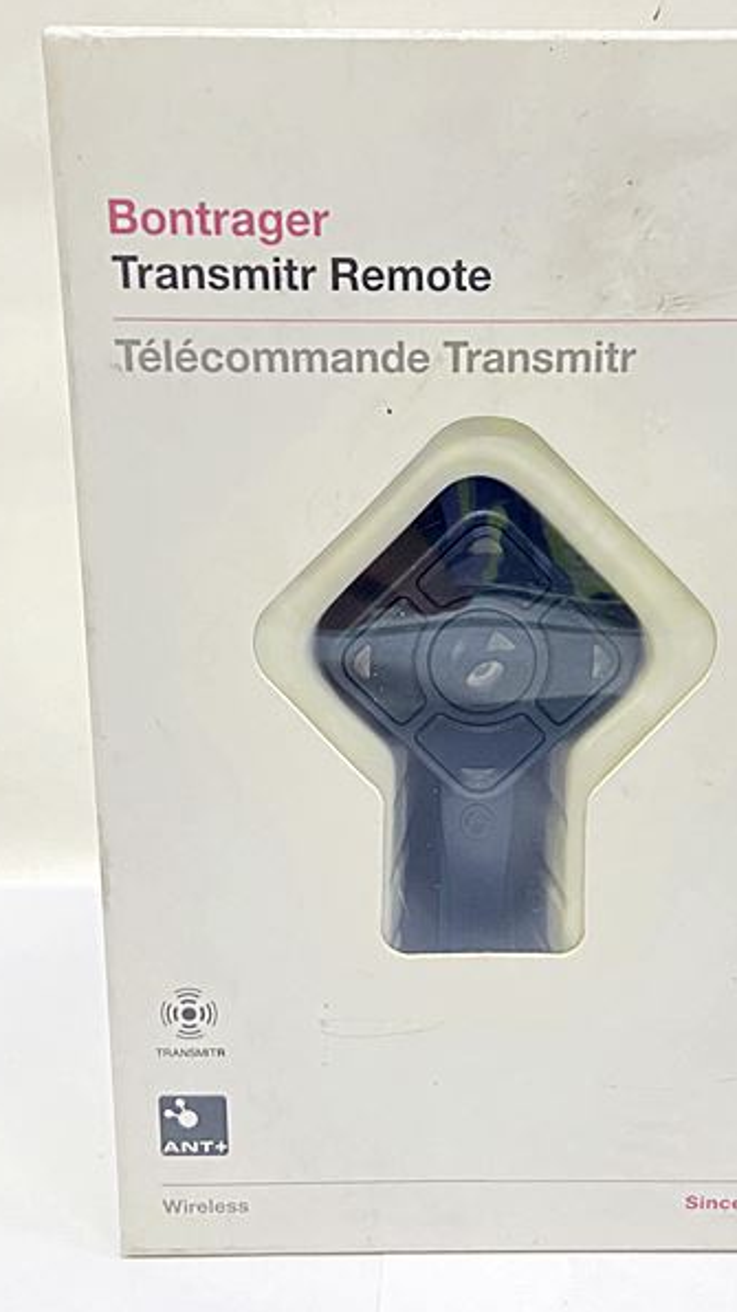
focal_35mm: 38
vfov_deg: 52.8
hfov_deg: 31.0
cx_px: 462
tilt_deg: -12.9
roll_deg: -0.7
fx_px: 1321
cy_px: 654
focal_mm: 4.25
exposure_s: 1/50
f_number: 1.8
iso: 250
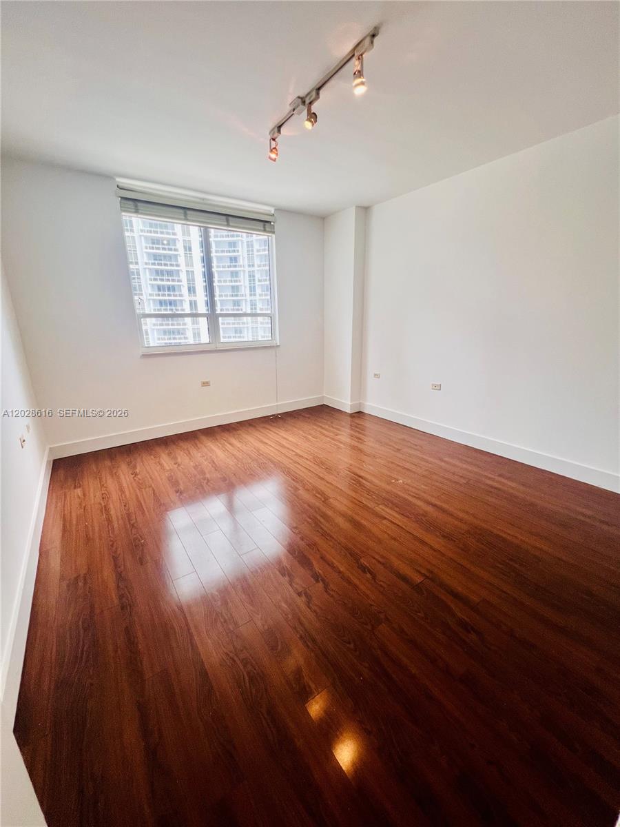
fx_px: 310
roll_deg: +0.5
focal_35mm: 13
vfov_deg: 106.2
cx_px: 310
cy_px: 414
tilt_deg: -15.8
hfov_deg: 89.9
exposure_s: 1/120
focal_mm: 1.57
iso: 100
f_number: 1.8
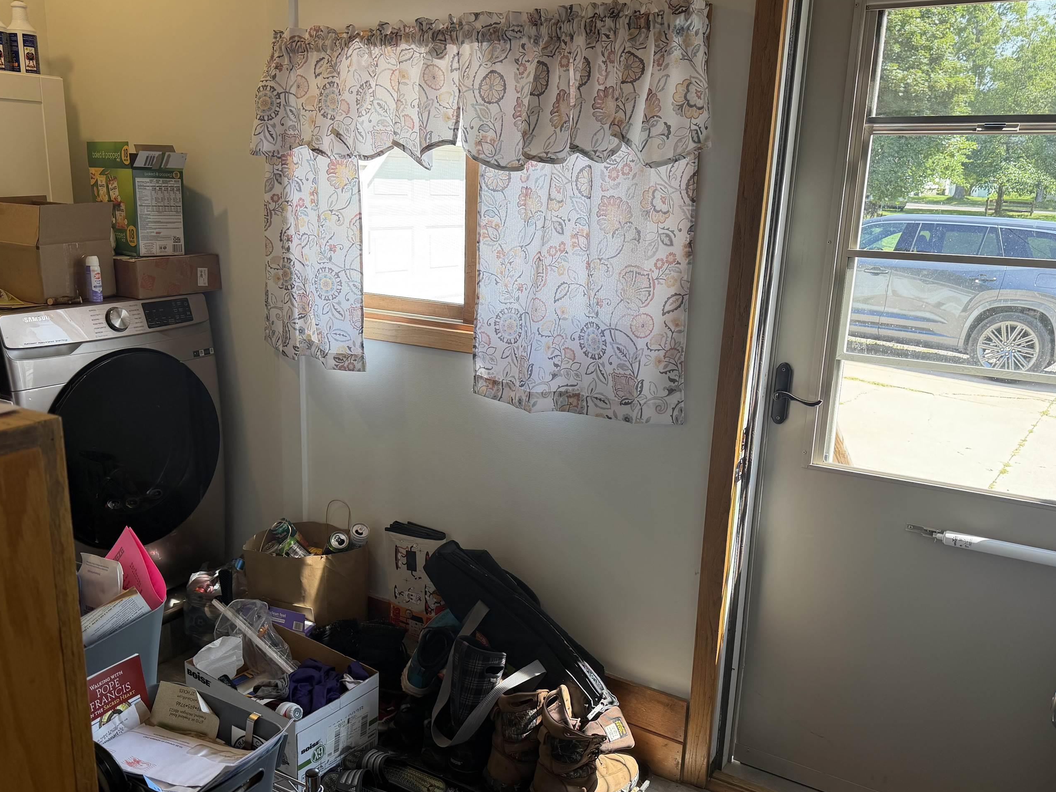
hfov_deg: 61.6
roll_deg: -1.9
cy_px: 414
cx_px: 488
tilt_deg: -14.9
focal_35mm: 29
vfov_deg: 48.2
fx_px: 885
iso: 64
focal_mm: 6.76
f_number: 1.78
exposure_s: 1/184
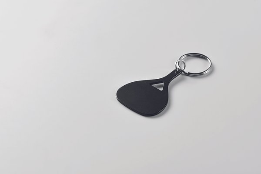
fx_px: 761
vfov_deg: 13.0
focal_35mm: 105
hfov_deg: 19.5
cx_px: 130
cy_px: 87
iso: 160
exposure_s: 1/125
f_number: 16
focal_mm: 105
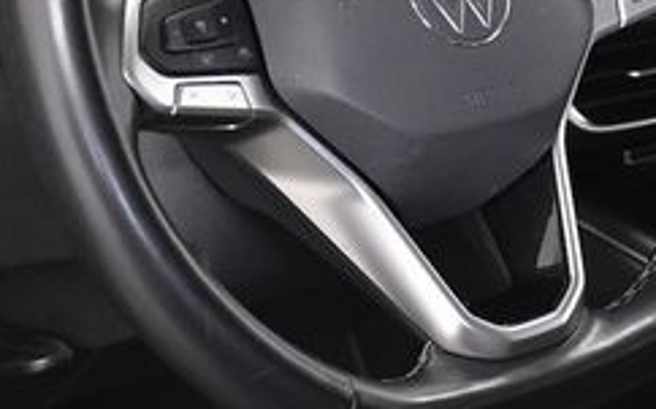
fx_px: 2502
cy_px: -4
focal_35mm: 140
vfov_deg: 9.3
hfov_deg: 14.9
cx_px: 469
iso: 2500
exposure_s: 1/200
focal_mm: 35
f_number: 4.5
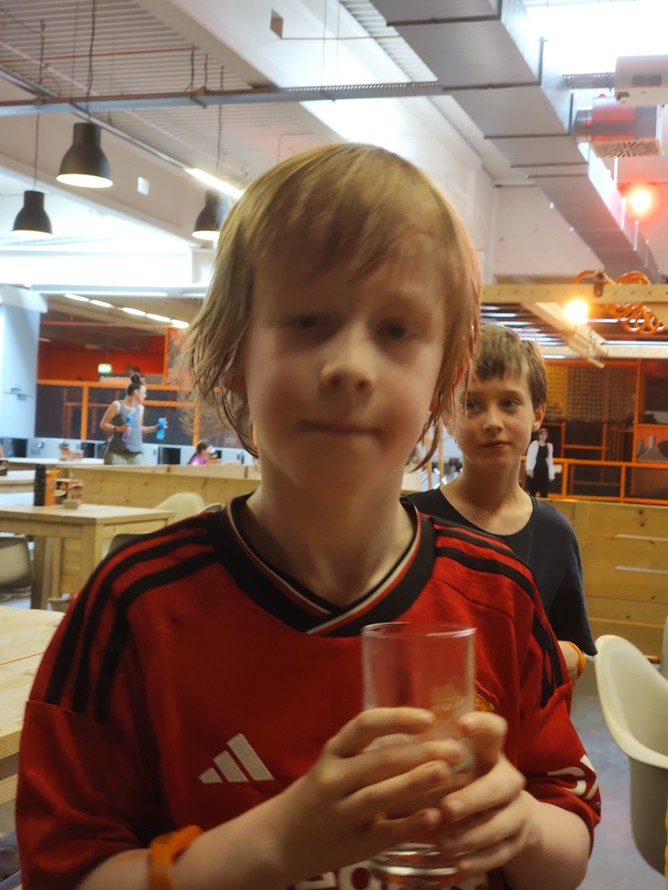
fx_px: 1286
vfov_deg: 38.2
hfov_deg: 29.1
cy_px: 445
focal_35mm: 50
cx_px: 334
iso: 720
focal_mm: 7.1
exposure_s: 1/50
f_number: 2
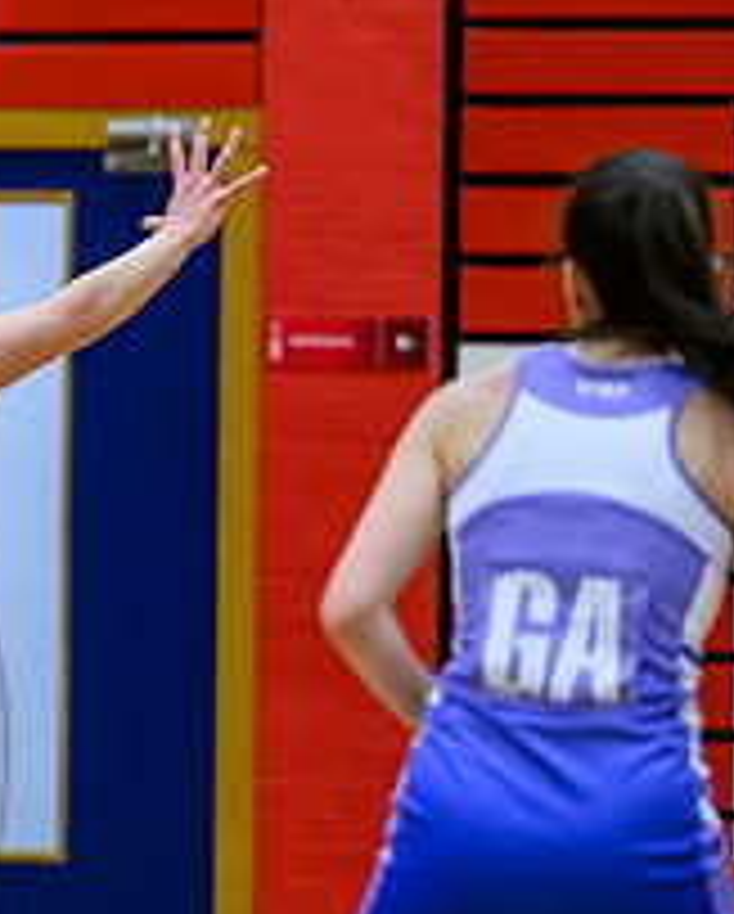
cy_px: 818
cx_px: -611
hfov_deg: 2.6
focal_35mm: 598
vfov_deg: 3.2
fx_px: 16202
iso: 5000
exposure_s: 1/800
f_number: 3.5
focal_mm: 200
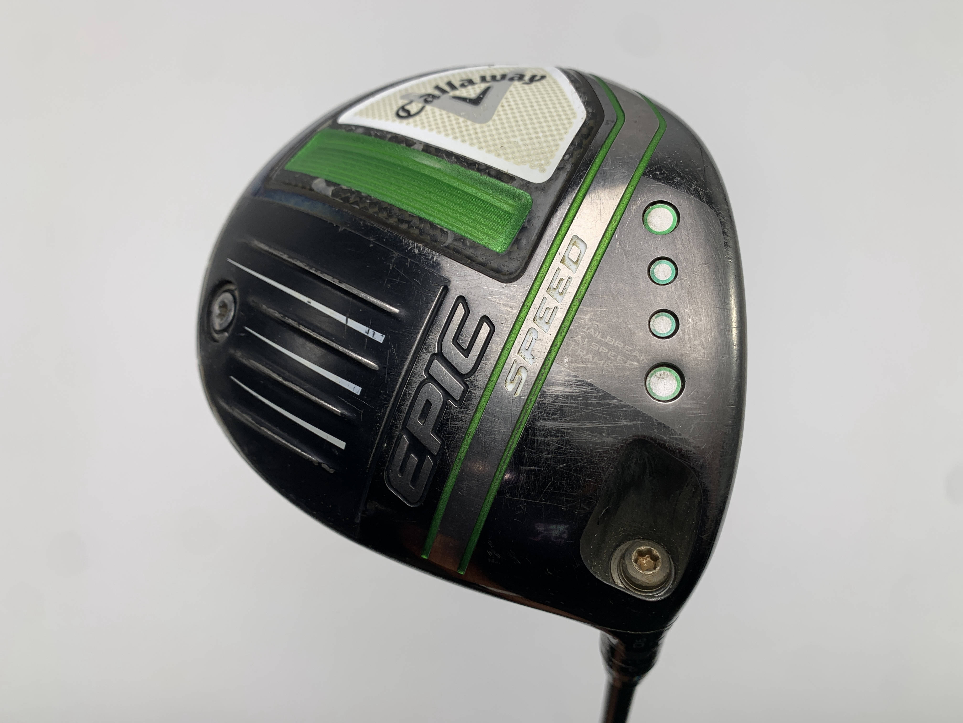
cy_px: 362
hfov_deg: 67.3
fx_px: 723
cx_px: 482
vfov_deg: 53.1
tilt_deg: -72.2
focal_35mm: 26
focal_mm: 4.25
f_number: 1.8
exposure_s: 1/257
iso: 25
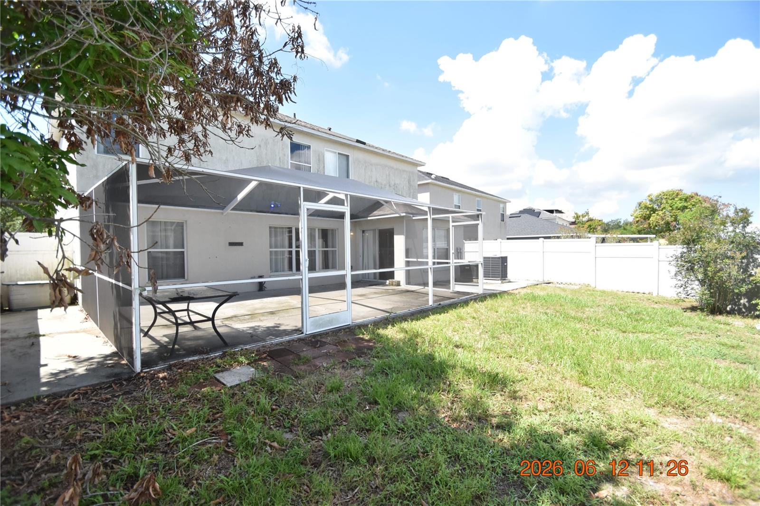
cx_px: 380
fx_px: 317
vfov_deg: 77.3
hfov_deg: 100.4
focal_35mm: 15
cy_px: 253
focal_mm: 10
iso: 800
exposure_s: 1/3000
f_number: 3.5
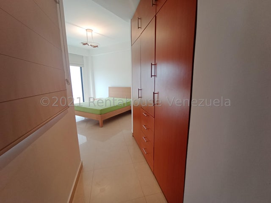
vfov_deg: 81.7
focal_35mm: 15
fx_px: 117
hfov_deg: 98.2
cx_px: 136
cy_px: 102
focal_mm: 1.65
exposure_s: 1/40
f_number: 2.2
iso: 135
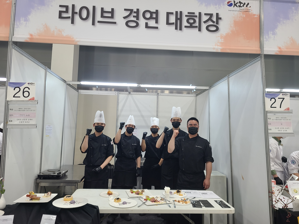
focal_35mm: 26
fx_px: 225
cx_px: 150
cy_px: 112
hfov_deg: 67.3
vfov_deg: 53.1
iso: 80
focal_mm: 5.4
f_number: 1.8
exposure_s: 1/60
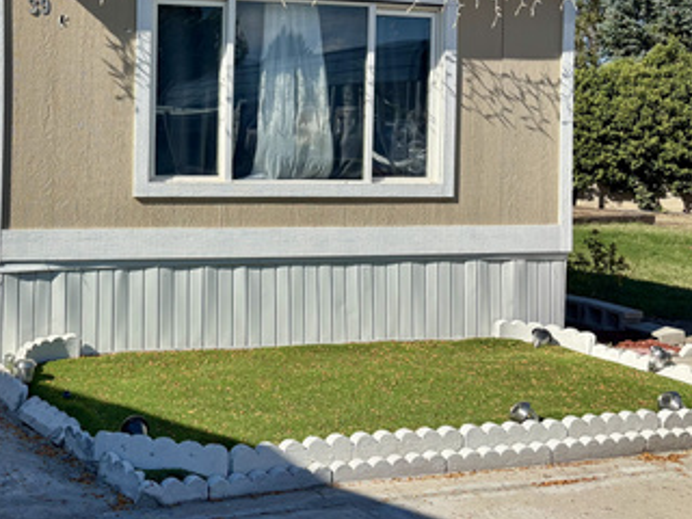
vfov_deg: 27.8
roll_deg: -1.7
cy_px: 158
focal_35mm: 52
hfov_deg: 34.4
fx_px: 1040
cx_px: 43
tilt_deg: -1.6
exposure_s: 1/4082
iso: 50
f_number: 1.6
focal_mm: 5.96
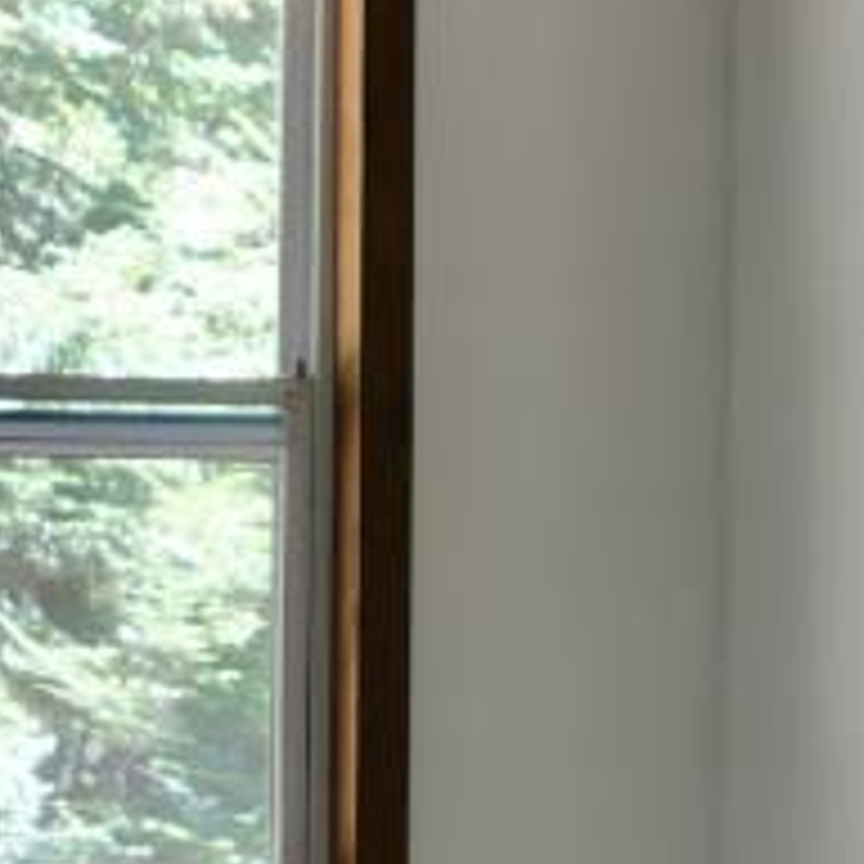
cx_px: -243
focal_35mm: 166
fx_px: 4688
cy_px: 925
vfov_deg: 10.4
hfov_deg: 10.3
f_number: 2.2
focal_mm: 10.9
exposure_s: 1/125
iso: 200
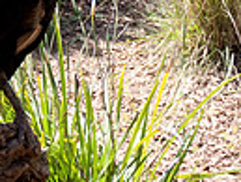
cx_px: 12
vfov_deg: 4.1
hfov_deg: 5.5
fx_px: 2523
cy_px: -23
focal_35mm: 362
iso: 500
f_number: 5.3
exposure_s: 1/1000
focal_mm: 72
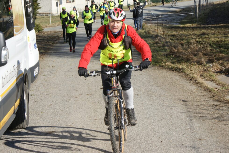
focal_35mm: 105
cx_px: 114
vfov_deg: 13.0
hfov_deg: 19.5
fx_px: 667
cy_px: 76
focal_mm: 70
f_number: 8
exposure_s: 1/250
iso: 100
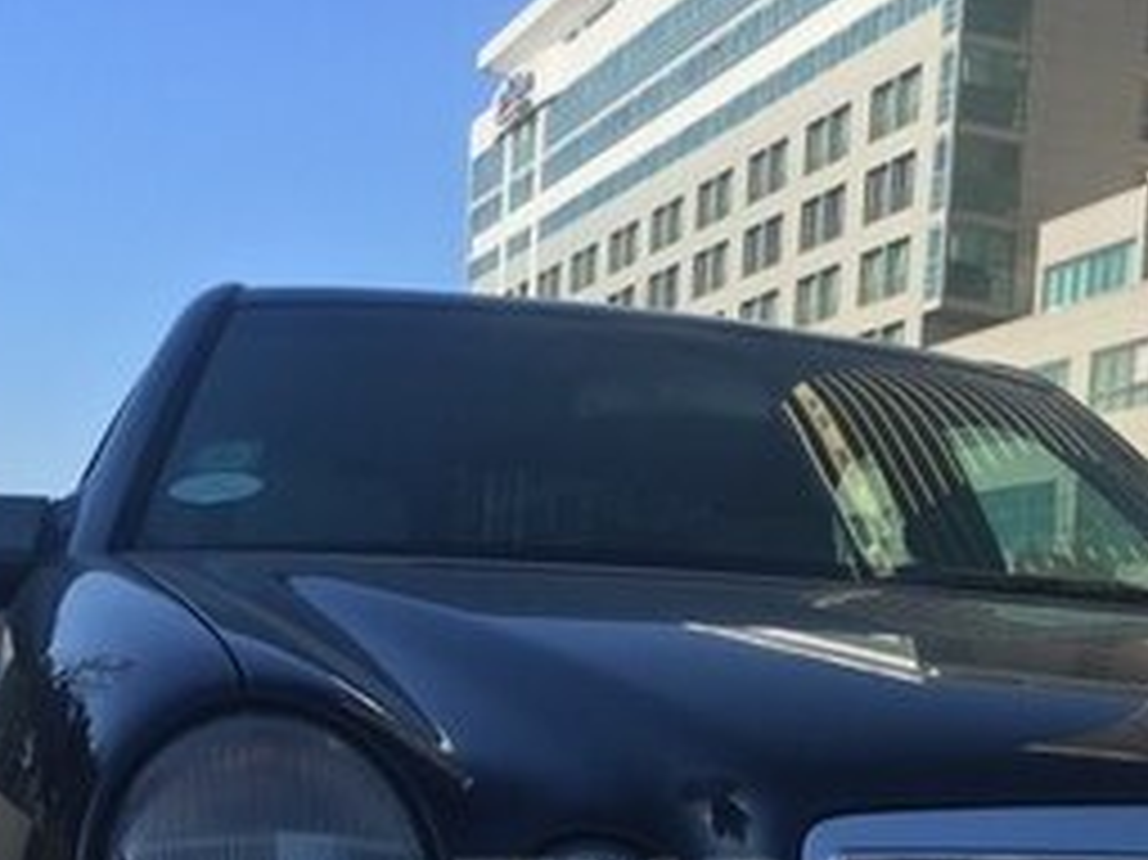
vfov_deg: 18.9
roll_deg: -1.8
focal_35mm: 75
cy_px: 925
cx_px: 914
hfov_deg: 25.6
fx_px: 2486
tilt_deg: -2.6
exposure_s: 1/1221
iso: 25
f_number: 2.2
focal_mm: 4.15
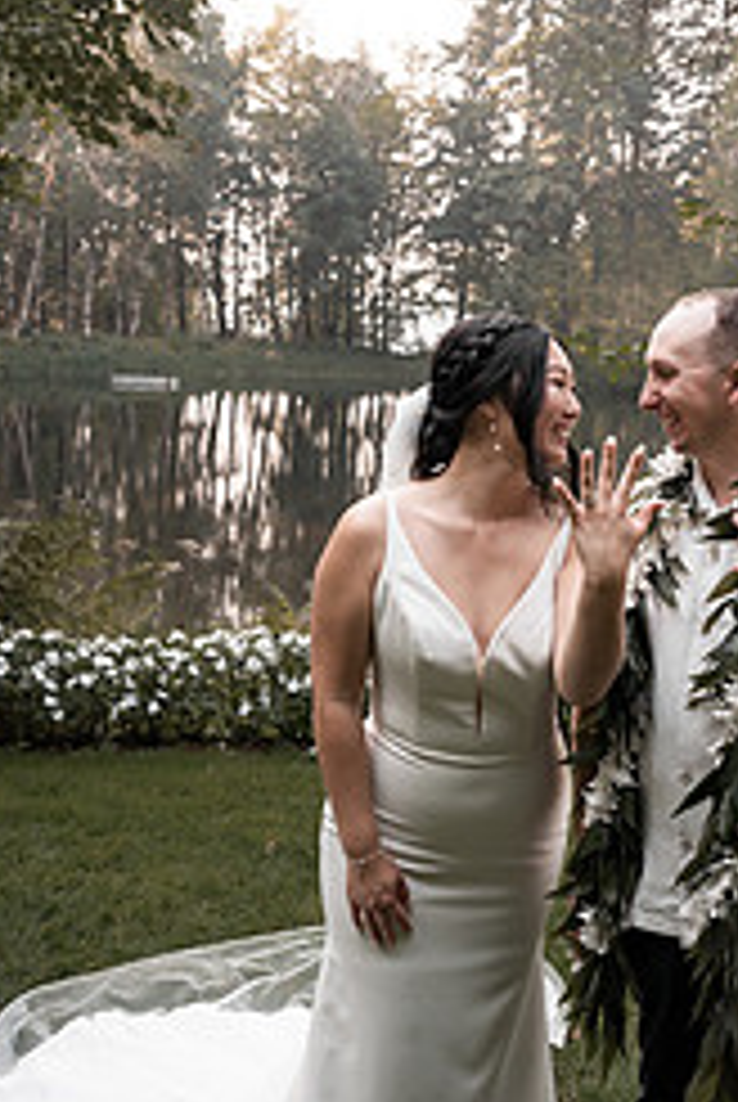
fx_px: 1349
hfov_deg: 29.8
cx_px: 608
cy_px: 468
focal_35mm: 44
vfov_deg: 44.3
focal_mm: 24
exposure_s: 1/320
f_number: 3.5
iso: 200
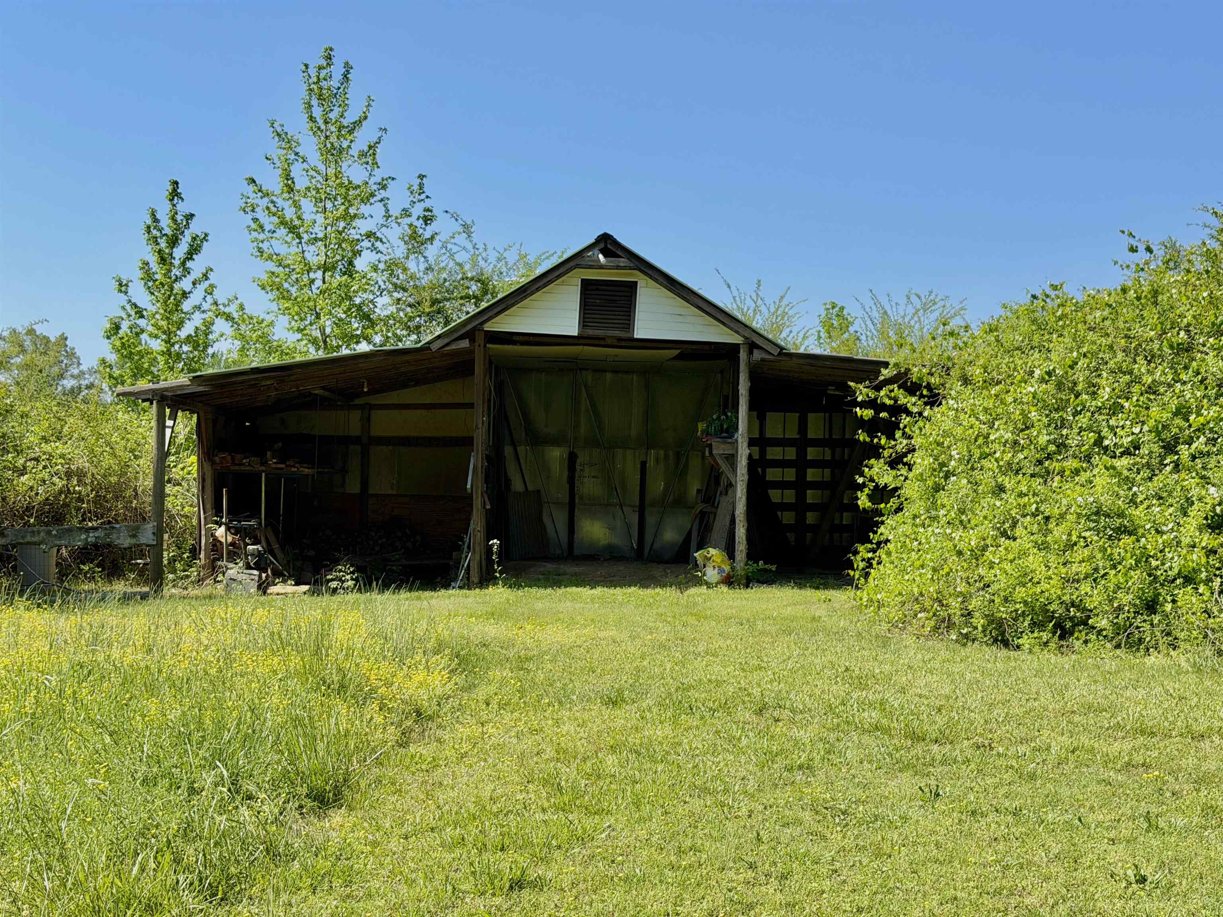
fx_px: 1696
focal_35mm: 48
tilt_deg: +1.2
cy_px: 458
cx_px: 612
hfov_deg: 39.7
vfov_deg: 30.3
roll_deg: -0.7
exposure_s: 1/3534
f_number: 1.78
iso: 64
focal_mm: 6.76
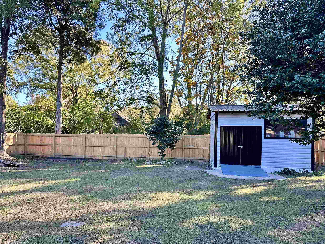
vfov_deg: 51.2
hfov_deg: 65.2
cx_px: 149
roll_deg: -0.1
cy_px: 136
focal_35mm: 27
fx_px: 253
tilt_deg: +0.3
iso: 80
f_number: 1.78
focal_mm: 6.86
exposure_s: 1/396
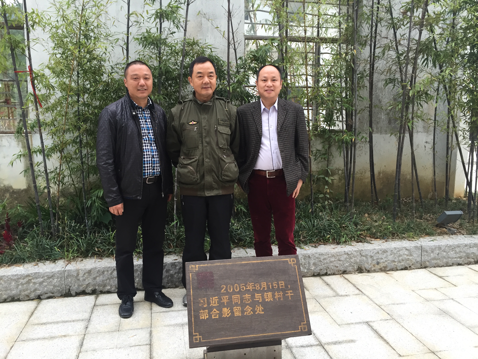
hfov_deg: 61.7
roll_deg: -0.9
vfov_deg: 48.2
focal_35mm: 29
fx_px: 400
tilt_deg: -9.1
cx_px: 239
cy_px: 180
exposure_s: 1/40
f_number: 2.2
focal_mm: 4.15
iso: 32
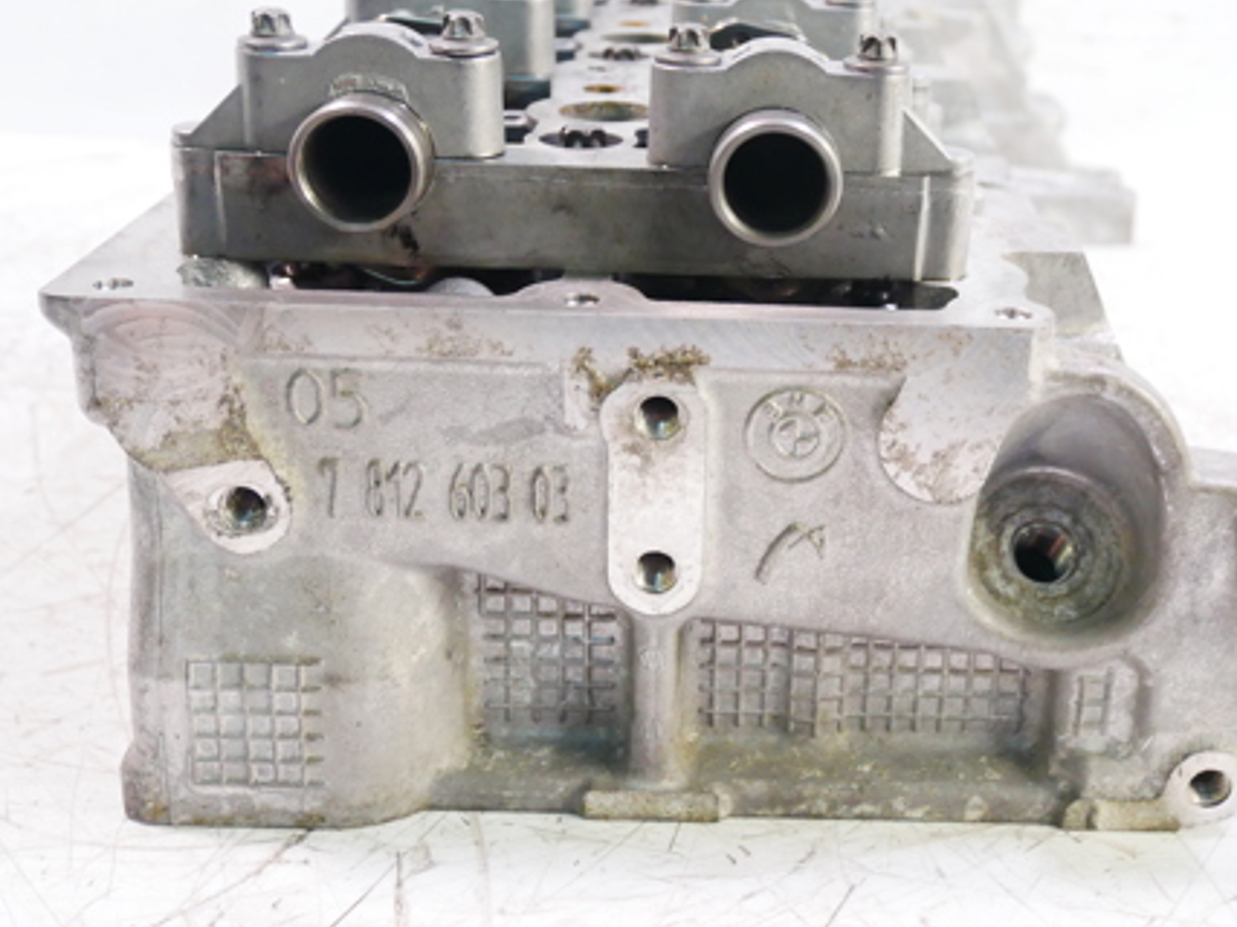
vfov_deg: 31.9
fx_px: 1608
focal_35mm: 45
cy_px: 293
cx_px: 788
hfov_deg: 41.7
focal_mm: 15
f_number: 3.7
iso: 1250
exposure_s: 1/60
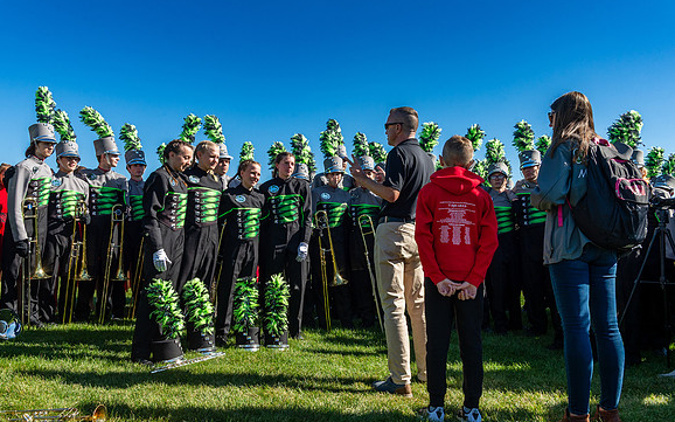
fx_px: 552
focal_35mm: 30
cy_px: 199
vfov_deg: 41.8
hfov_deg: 62.8
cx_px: 308
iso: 320
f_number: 10
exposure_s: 1/500
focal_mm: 27
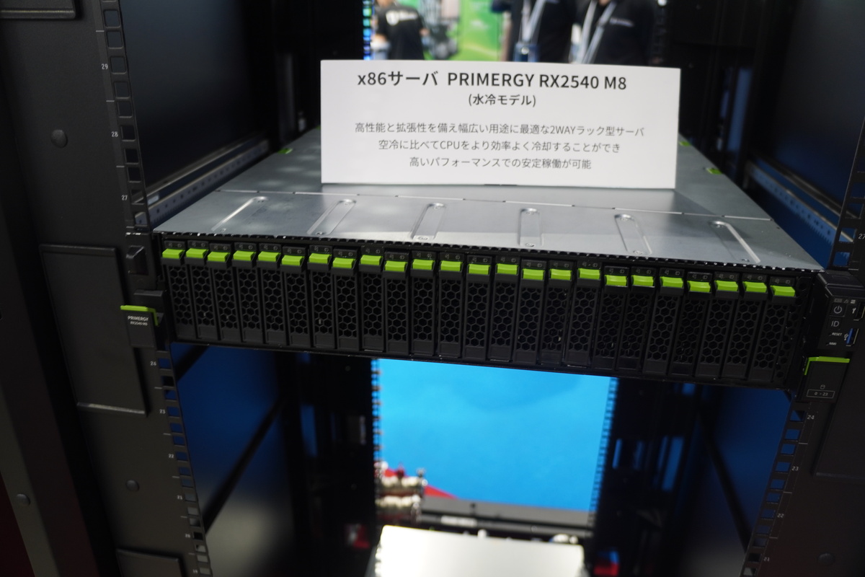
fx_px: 649
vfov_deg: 47.9
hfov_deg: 67.4
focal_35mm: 27
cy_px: 288
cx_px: 432
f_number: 3.5
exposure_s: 1/30
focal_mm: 18
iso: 250
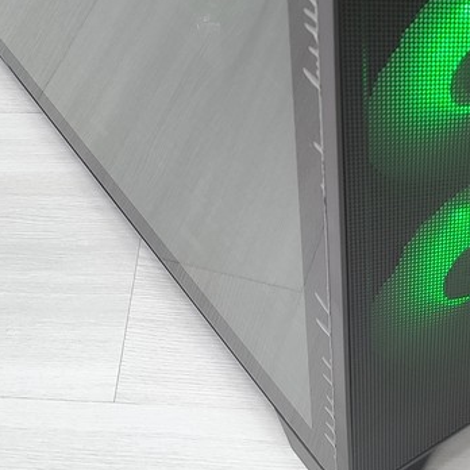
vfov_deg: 17.6
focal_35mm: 95
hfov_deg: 18.3
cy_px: -57
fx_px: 1459
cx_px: 167
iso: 215
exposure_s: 1/50
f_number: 1.75
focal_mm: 4.77
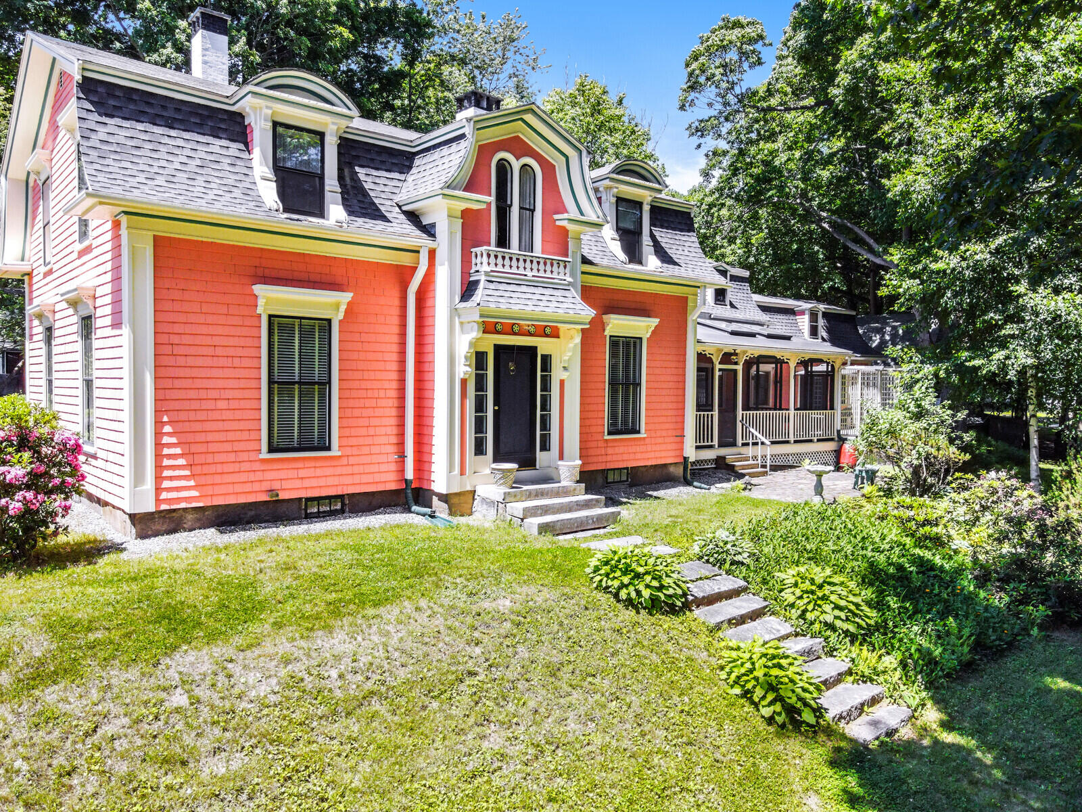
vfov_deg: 56.8
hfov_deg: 71.6
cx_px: 541
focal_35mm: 24
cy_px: 406
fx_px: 750
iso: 200
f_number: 2.8
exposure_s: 1/500
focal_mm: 4.5
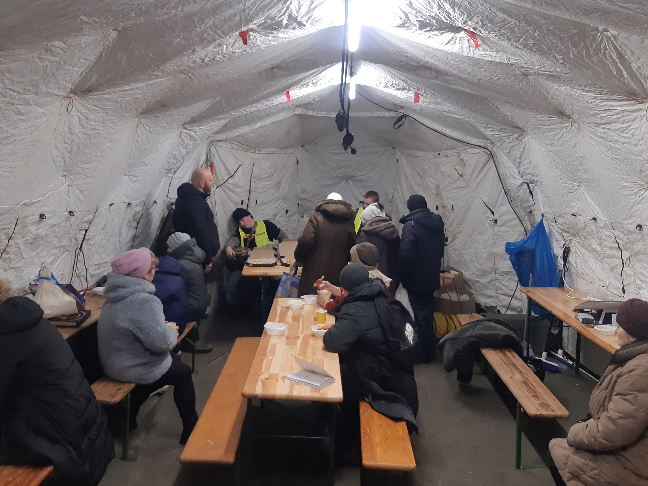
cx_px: 310
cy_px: 209
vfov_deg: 44.0
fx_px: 599
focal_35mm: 32
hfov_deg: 56.8
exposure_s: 1/50
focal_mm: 3.93
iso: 100
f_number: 1.7
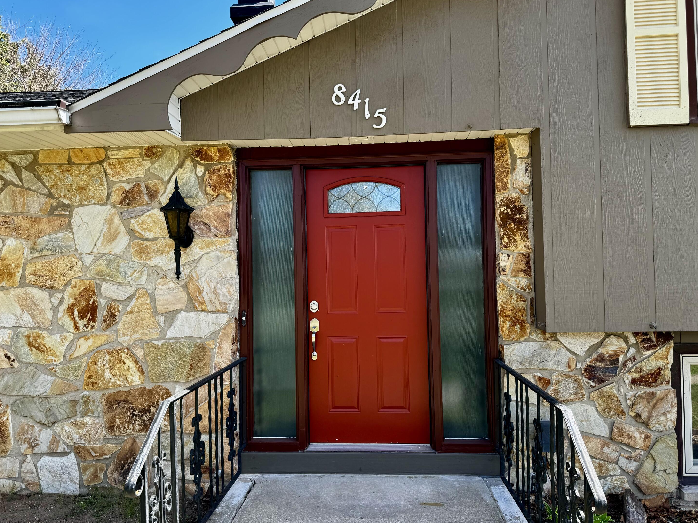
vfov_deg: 54.9
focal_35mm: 25
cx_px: 350
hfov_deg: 69.4
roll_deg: +1.4
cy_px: 265
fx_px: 504
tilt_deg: +1.2
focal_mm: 6.76
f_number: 1.78
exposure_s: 1/792
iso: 80
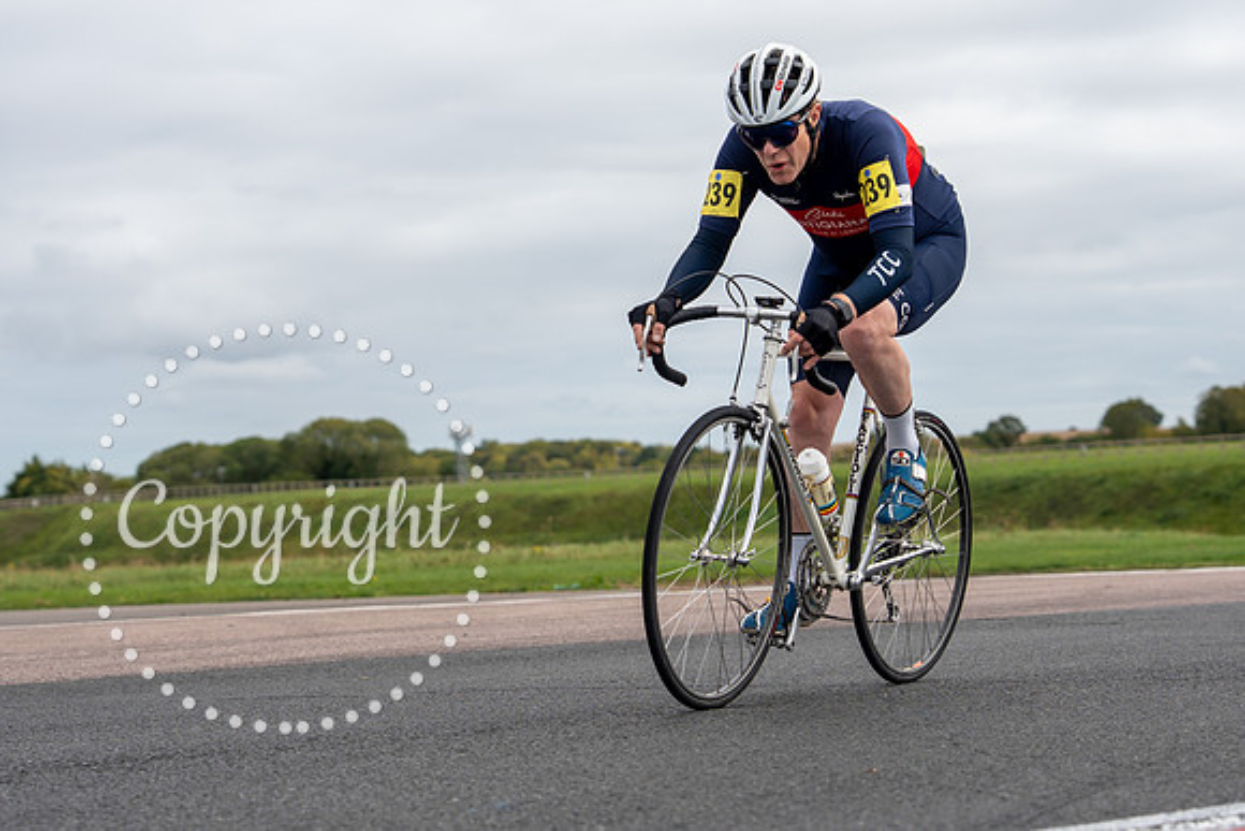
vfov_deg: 14.2
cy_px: 370
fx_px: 3322
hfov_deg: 21.2
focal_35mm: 96
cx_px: 608
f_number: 3.5
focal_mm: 62
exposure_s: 1/1000
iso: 100
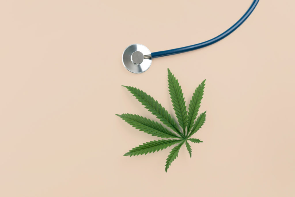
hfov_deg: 53.1
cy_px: 98
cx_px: 148
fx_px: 295
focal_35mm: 36
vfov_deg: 36.9
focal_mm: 24
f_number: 8
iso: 100
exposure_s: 1/50
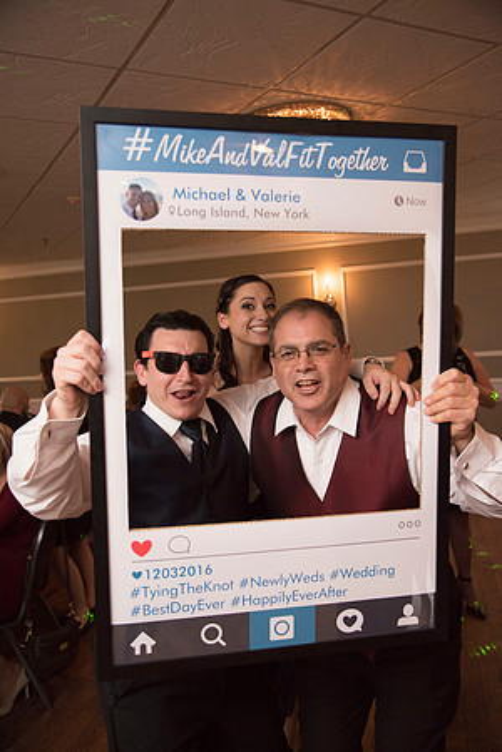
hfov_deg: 42.3
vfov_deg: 60.3
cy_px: 376
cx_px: 251
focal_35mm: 31
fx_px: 648
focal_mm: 31
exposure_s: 1/200
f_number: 4
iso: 2000
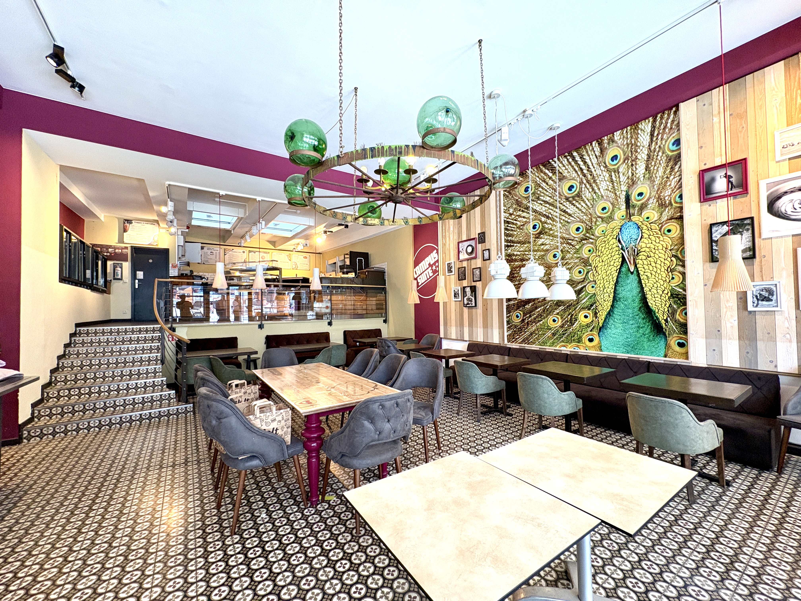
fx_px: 324
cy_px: 300
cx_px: 400
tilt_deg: +3.1
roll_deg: +0.3
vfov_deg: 85.7
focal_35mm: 14
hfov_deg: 102.1
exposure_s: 1/100
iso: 200
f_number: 2.2
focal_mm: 2.22
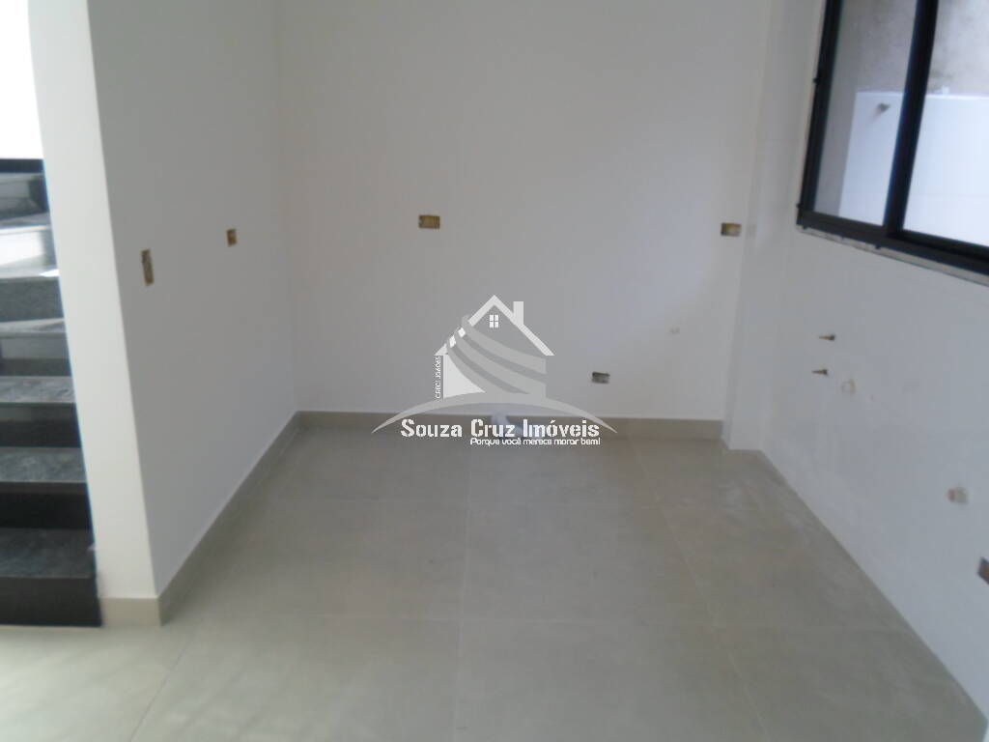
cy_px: 371
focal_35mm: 25
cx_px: 494
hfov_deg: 69.4
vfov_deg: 54.9
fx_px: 714
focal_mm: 4.5
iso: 80
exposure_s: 1/60
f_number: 2.5
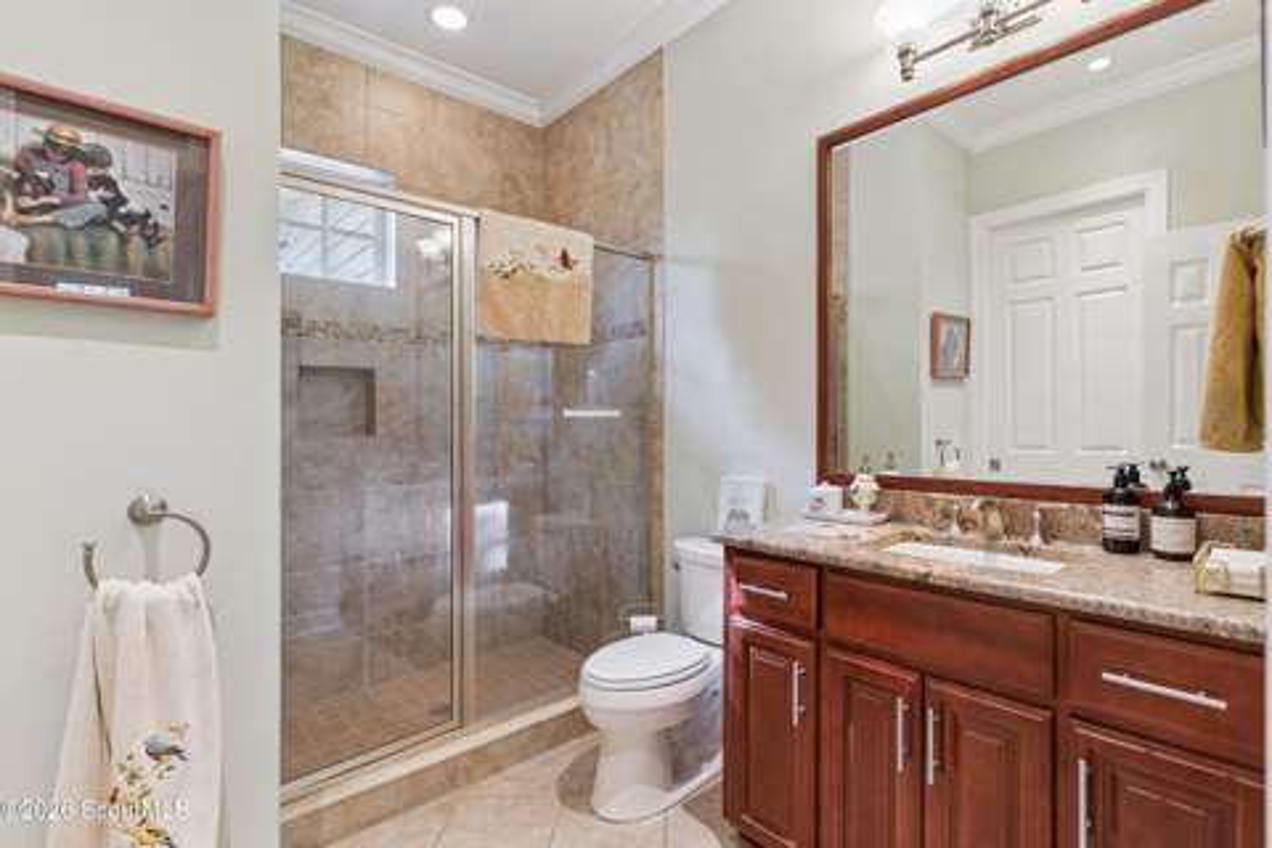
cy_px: 424
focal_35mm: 17
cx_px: 636
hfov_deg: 93.3
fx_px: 601
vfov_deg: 70.4
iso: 250
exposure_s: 1/5
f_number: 8
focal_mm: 17
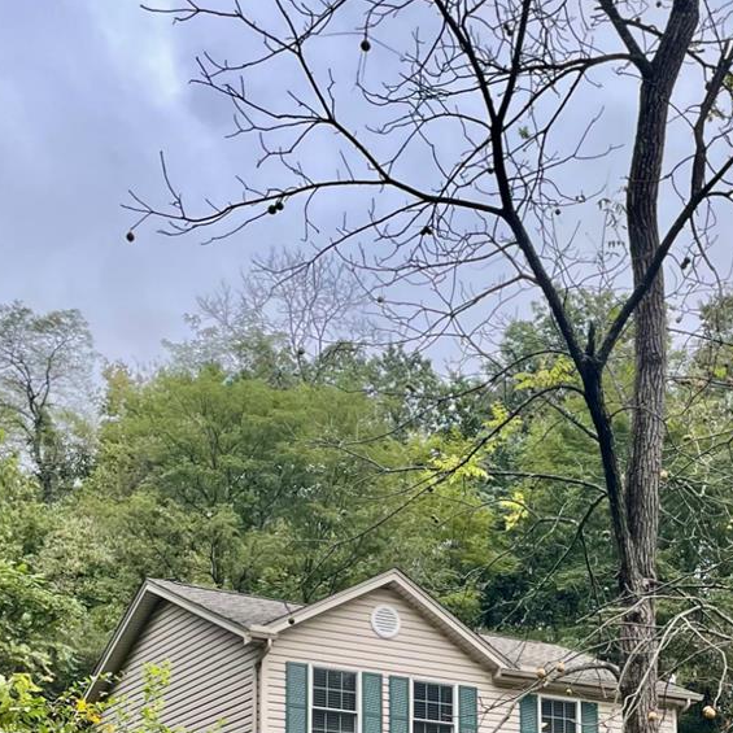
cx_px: 568
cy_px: 825
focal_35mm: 61
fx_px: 1461
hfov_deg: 27.7
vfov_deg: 25.8
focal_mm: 4.2
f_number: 1.6
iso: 32
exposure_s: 1/619
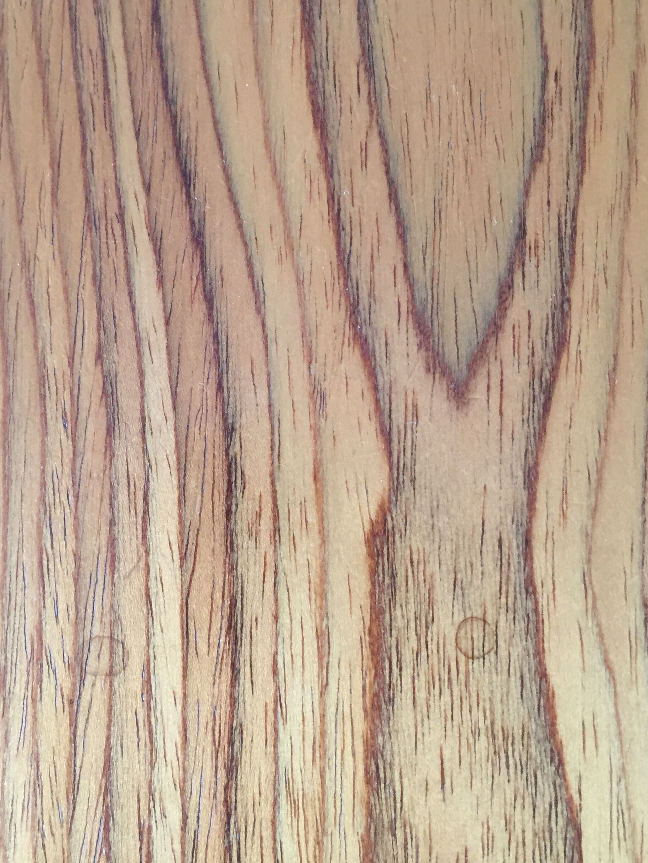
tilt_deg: -87.3
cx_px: 270
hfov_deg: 36.7
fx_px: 974
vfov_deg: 47.9
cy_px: 422
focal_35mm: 39
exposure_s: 1/33
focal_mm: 4.15
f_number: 2.2
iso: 125
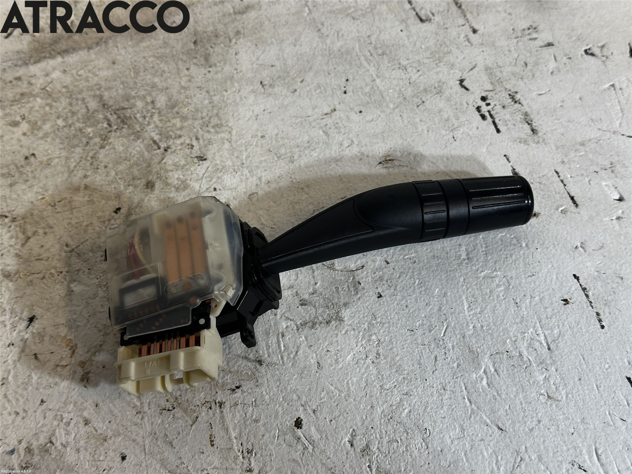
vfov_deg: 30.3
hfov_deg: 39.7
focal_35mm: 48
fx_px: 876
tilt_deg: -57.8
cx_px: 316
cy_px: 237
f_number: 1.78
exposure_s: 1/100
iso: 64
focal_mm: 6.86
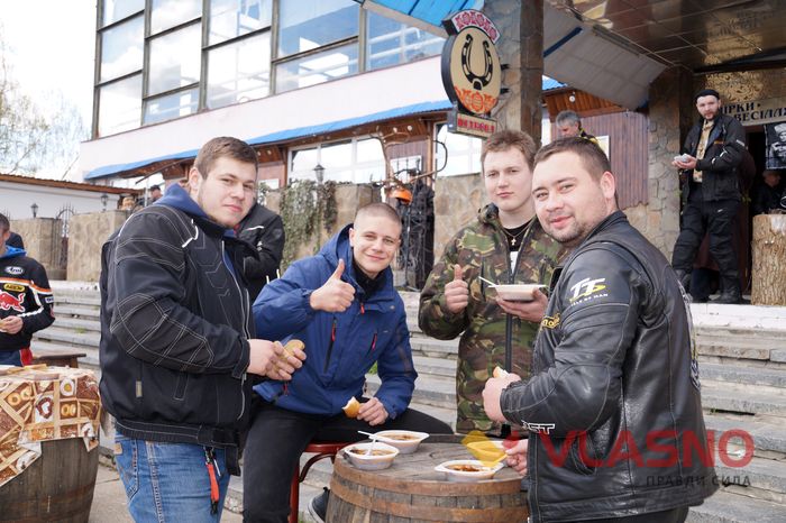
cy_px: 262
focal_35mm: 33
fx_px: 720
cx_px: 393
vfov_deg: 39.9
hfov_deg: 57.2
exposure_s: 1/100
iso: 100
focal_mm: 22
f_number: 5.6
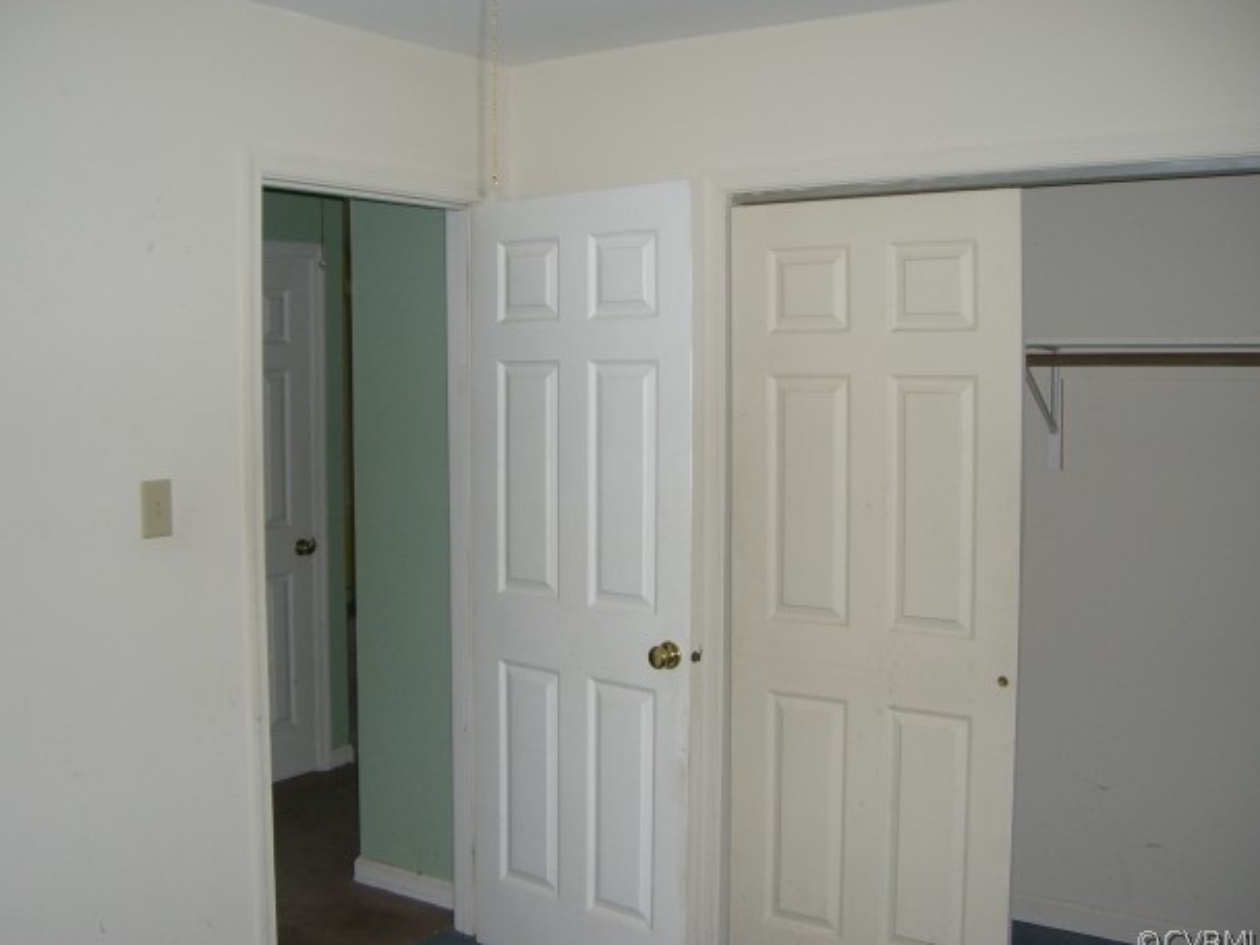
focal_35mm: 40
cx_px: 624
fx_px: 1456
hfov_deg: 46.8
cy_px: 466
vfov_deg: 36.0
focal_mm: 6.2
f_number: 2.7
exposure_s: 1/60
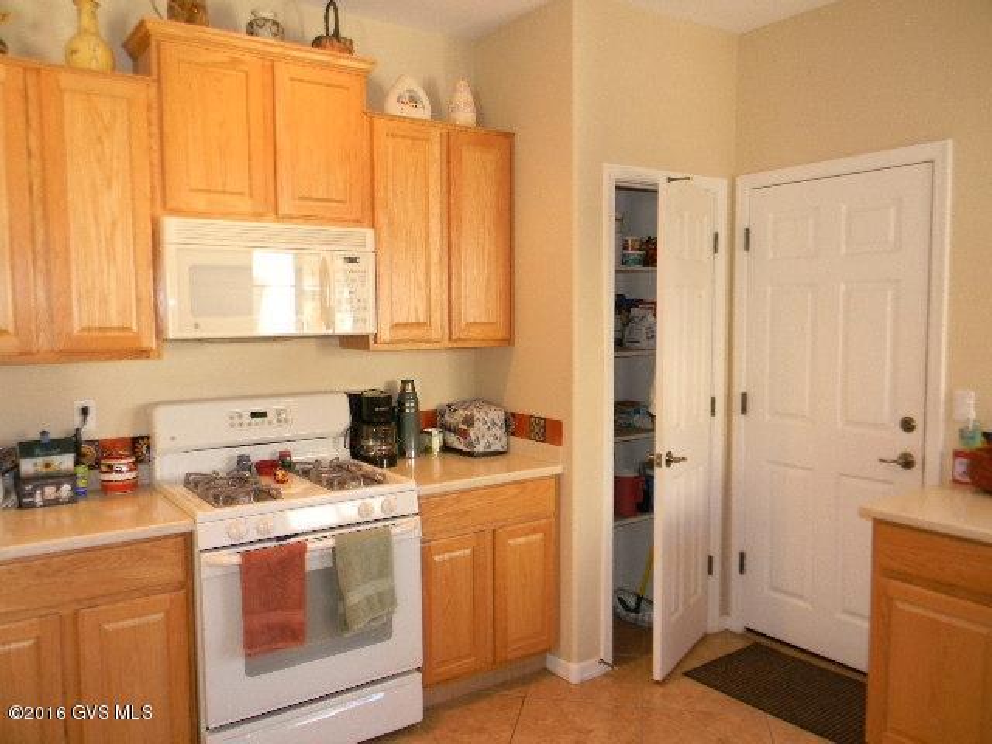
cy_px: 372
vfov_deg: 49.7
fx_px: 802
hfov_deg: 63.4
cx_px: 496
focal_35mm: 28
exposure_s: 1/30
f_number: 3.5
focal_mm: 5
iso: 200
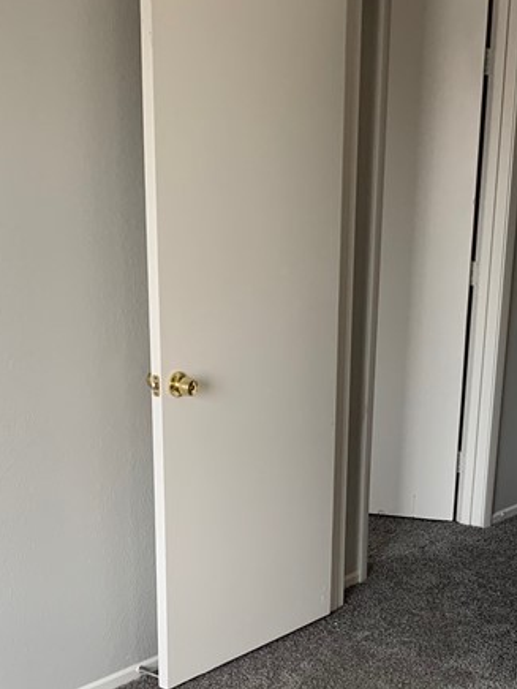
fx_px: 1215
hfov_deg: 24.0
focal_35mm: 61
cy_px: 537
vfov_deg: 31.0
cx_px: 318
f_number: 1.8
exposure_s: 1/121
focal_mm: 4.25
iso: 64
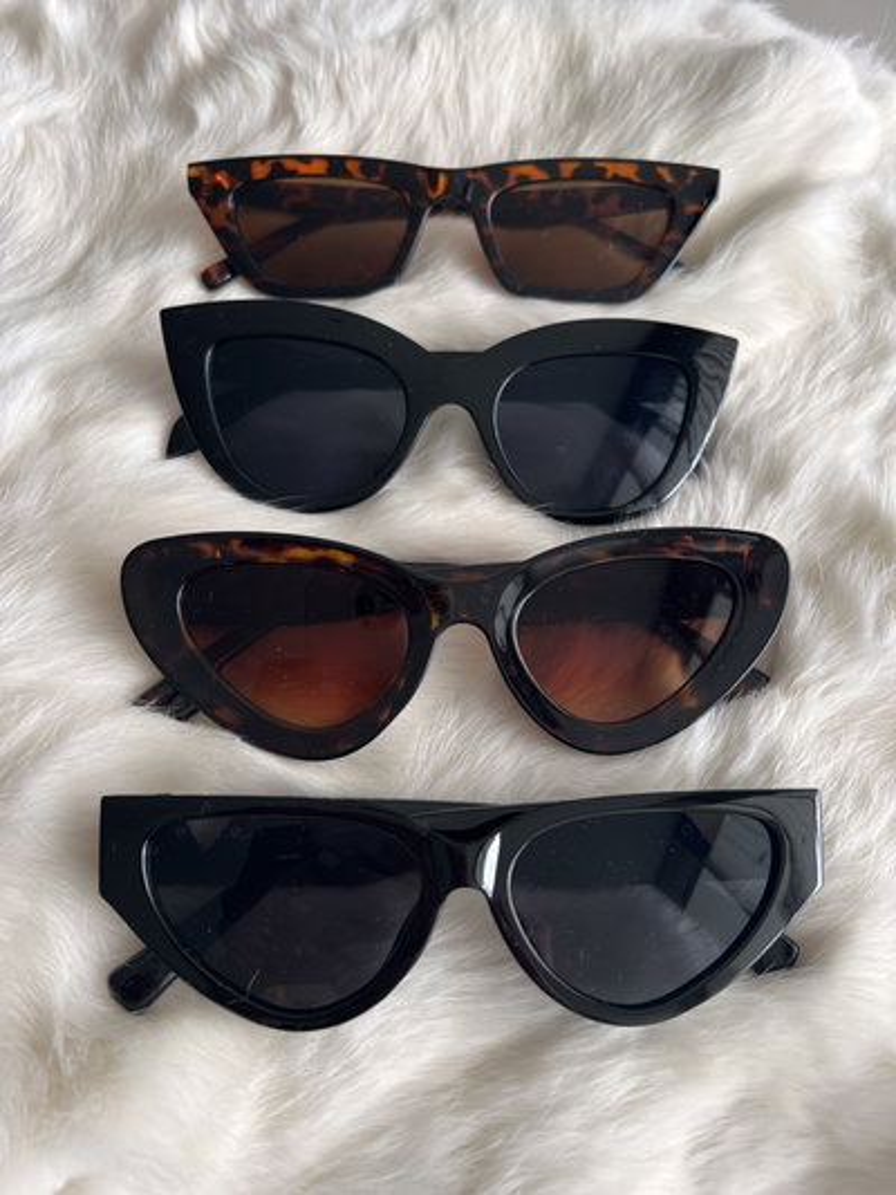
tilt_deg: -62.0
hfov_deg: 53.1
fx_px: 897
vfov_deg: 67.3
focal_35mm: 26
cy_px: 598
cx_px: 448
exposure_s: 1/121
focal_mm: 5.7
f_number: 1.5
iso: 80
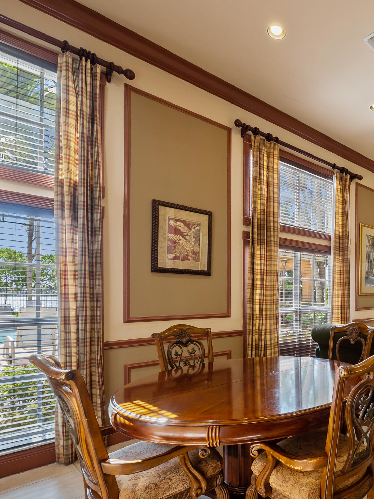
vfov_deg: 76.4
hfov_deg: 51.2
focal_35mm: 22
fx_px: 317
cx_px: 360
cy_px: 250
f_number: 8
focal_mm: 10
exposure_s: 1/6
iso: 100
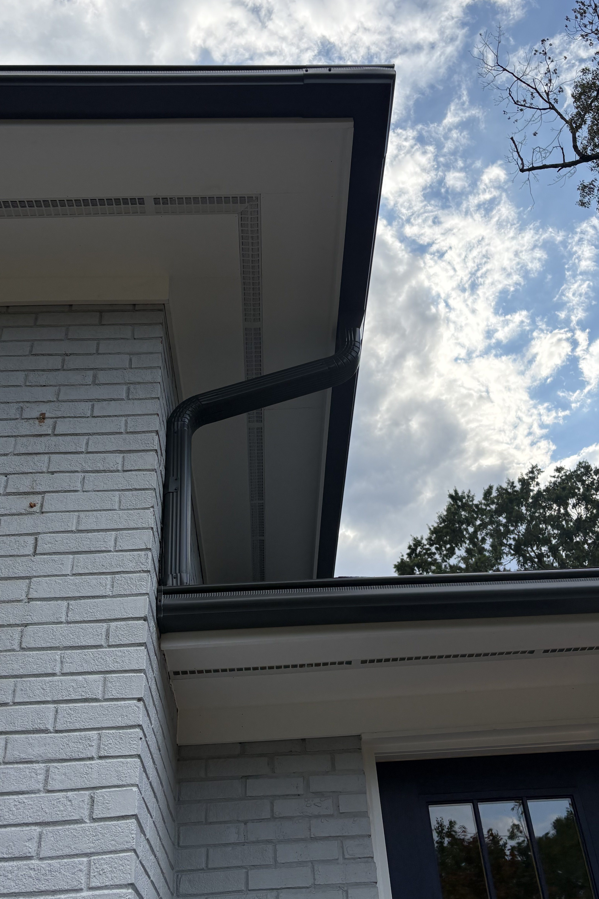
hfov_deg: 40.0
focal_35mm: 33
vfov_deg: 57.2
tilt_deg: +38.6
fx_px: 824
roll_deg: +3.5
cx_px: 298
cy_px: 437
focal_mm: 5.96
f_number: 1.6
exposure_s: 1/3623
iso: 50
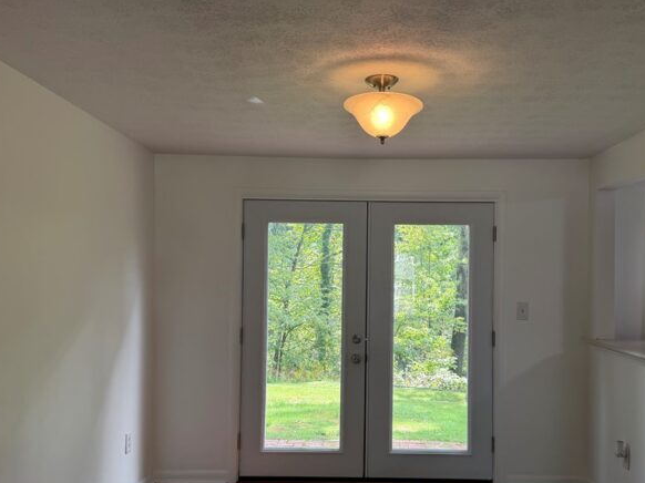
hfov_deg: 55.3
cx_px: 357
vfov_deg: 42.8
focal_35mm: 33
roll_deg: -0.7
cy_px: 276
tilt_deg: -0.4
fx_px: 615
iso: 80
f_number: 1.78
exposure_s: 1/182
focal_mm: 6.76
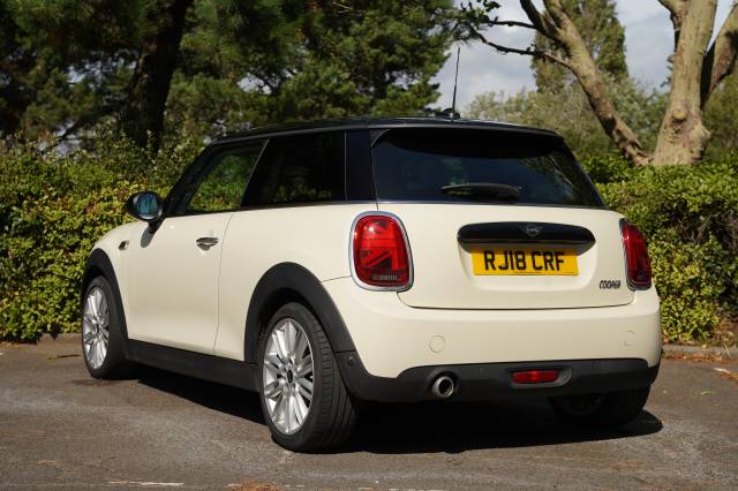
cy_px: 246
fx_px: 1254
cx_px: 369
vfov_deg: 22.2
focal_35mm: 61
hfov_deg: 32.8
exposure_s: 1/320
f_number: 5.6
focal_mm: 61.2
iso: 100
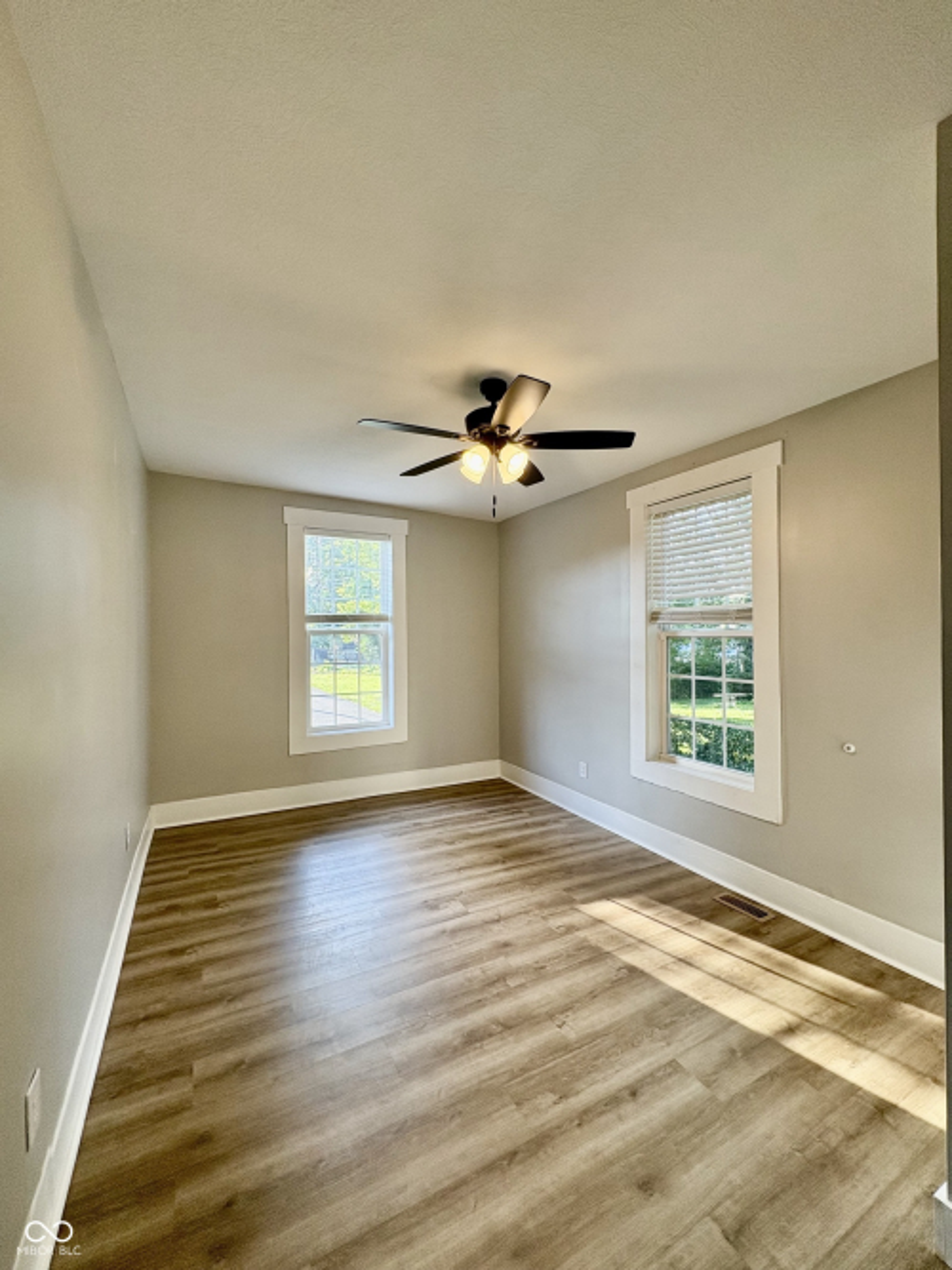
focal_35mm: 14
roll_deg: +0.6
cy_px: 635
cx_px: 476
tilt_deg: +0.7
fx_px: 514
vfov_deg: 102.1
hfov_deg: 85.7
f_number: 2.2
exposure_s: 1/120
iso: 160
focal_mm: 2.22
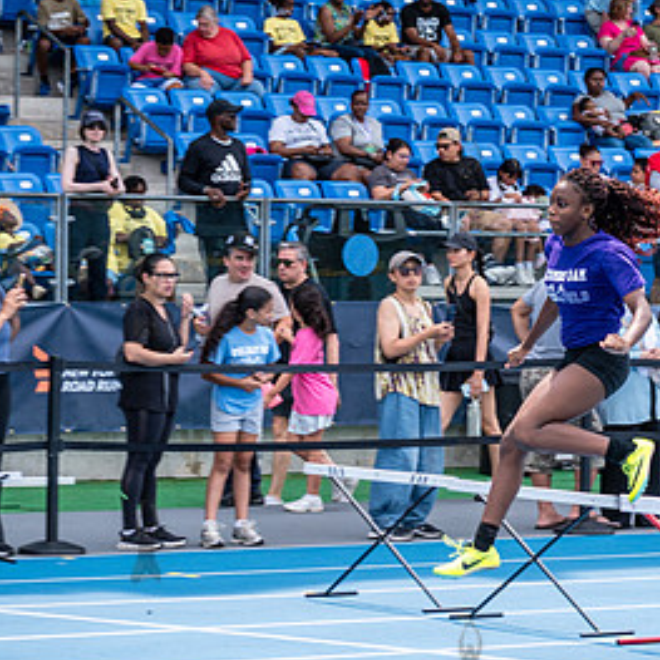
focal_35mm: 183
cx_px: 619
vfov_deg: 9.5
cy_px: 498
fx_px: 3948
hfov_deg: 9.5
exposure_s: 1/400
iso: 100
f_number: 5
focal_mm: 77
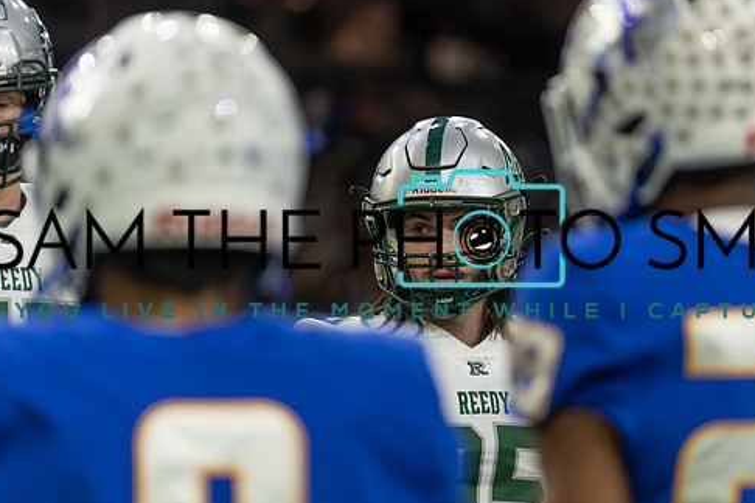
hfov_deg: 10.4
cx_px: 433
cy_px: 243
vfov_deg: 7.0
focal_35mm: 197
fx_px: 4131
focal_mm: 165
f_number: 2.8
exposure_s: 1/320
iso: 500
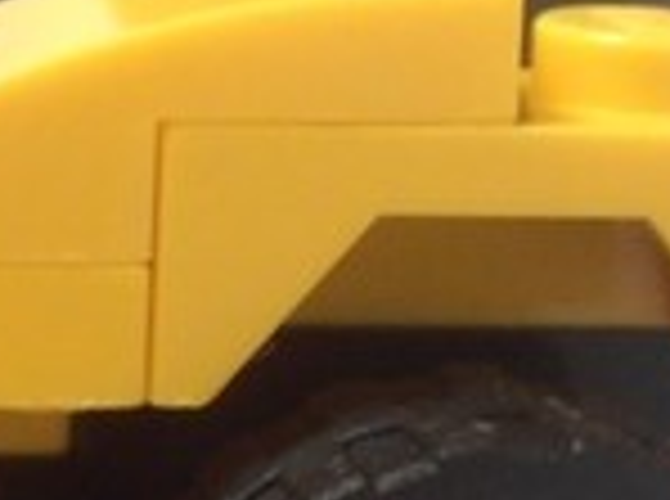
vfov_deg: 6.6
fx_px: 4325
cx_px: -558
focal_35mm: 224
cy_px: -101
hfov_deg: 8.5
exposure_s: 1/50
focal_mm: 6.61
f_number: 3.9
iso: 80
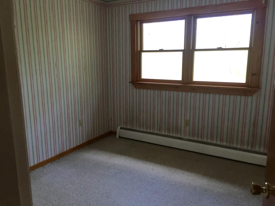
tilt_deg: -11.9
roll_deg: +0.8
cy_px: 103
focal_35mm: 29
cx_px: 138
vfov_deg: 48.2
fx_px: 230
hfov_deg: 61.7
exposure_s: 1/30
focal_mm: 4.15
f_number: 2.2
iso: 100
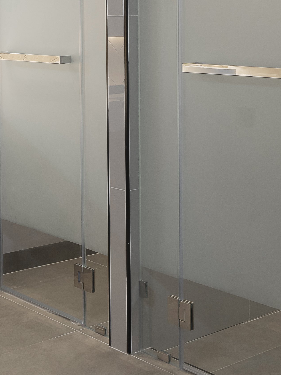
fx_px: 693
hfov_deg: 22.9
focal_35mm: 64
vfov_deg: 29.2
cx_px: 180
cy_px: 44
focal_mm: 16
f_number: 13
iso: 320
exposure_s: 1/1.67
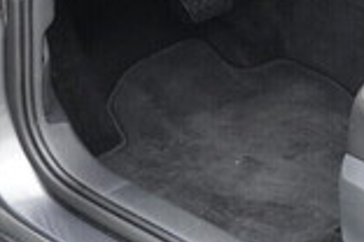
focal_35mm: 127
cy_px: -74
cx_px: 411
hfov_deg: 15.7
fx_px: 1284
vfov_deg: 10.6
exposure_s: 1/320
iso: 2500
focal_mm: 24
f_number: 2.8
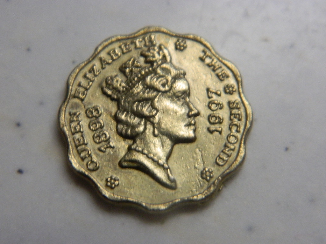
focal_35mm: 129
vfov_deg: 11.5
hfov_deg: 15.3
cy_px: 122
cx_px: 163
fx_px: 1215
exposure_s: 1/40
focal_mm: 23.2
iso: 400
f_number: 4.7
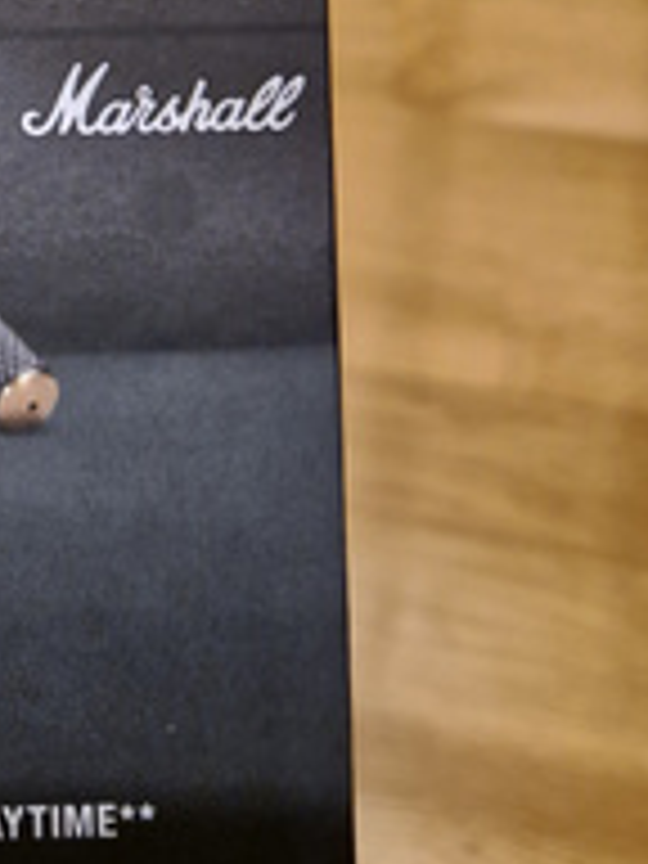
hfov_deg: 23.1
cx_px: -47
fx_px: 1498
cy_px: 94
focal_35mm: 60
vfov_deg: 30.8
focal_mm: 5.4
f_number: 1.8
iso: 640
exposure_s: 1/25
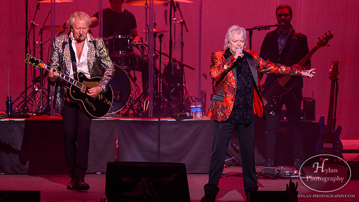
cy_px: 86
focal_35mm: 342
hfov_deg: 6.3
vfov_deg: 3.6
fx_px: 3254
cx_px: 164
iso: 2800
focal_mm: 300
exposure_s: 1/320
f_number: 5
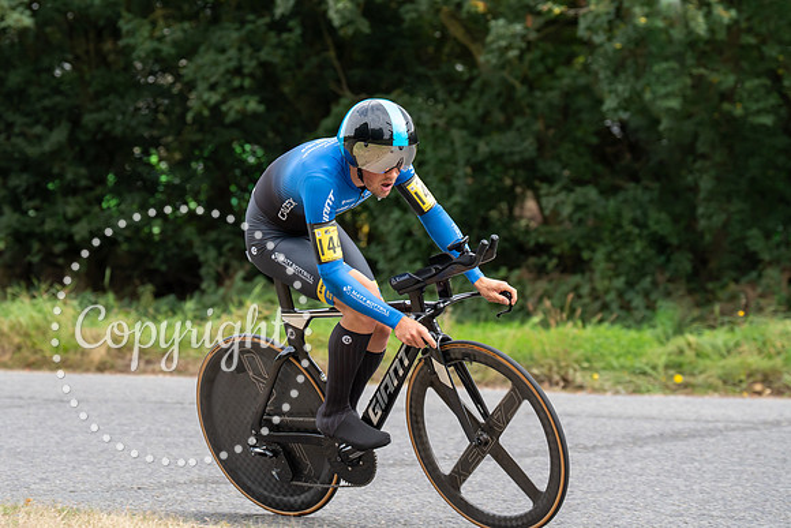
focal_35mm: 137
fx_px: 3002
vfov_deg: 10.0
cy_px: 209
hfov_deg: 15.0
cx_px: 313
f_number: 4
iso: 1000
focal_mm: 113
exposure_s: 1/1000
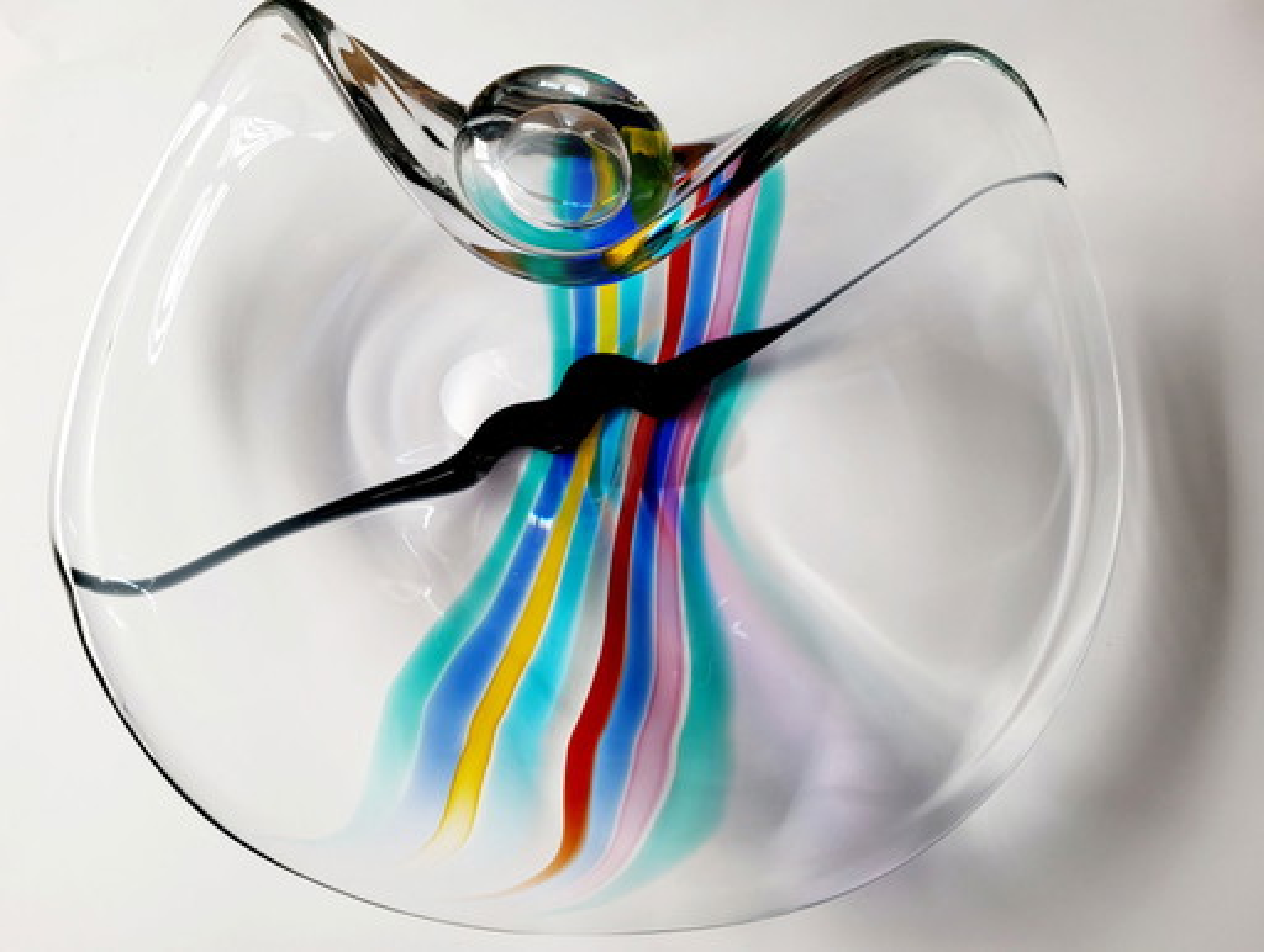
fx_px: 951
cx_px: 632
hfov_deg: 67.2
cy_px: 476
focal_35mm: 26
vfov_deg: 53.2
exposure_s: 1/100
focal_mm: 5.4
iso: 250
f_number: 1.8
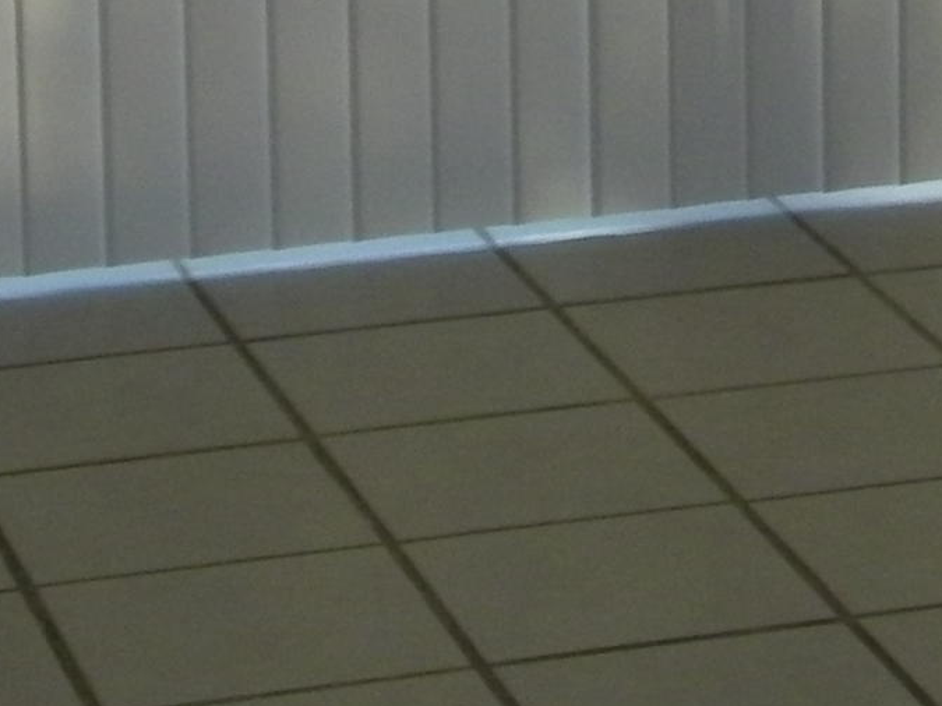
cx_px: 945
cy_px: -452
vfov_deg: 7.0
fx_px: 5686
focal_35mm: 209
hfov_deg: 9.4
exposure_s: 1/125
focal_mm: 8.3
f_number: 3.9
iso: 100
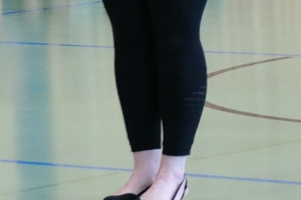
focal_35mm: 394
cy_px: -126
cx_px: 41
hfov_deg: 5.2
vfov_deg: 3.5
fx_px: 3291
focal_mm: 50
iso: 800
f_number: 4
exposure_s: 1/80
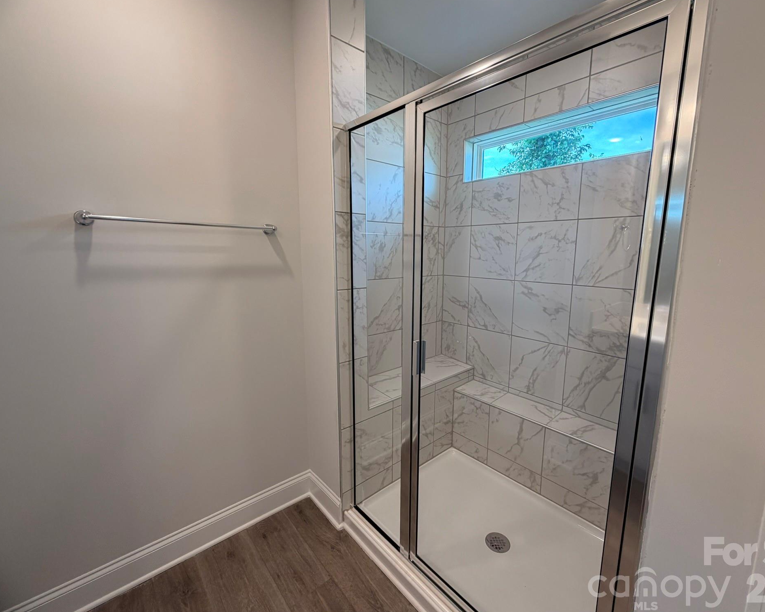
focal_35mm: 15
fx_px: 340
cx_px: 415
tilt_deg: -9.4
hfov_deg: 96.6
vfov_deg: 84.0
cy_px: 303
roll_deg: -1.0
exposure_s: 1/120
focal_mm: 2.22
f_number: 2.2
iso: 160
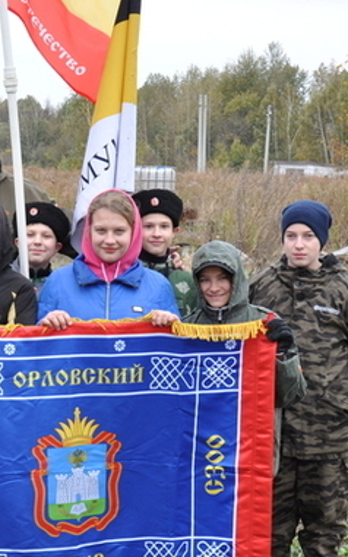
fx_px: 1108
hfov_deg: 17.5
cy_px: 303
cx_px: 16
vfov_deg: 28.2
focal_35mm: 73
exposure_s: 1/160
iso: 400
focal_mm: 26
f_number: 8
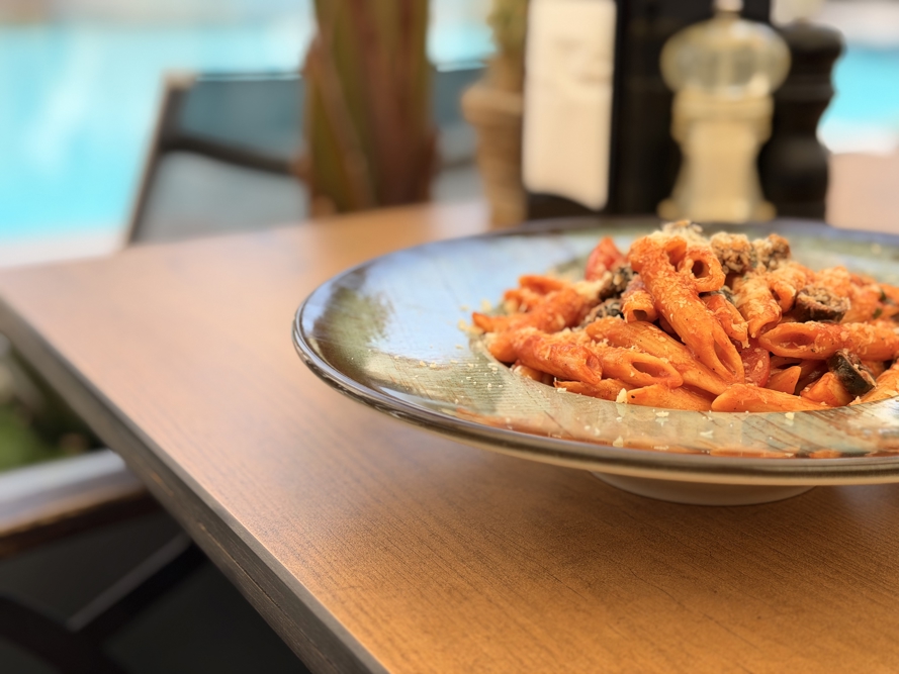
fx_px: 1247
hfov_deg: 39.7
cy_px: 337
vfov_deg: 30.3
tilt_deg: -18.1
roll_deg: +1.6
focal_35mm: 48
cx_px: 450
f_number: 1.78
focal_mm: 6.76
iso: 64
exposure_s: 1/1242
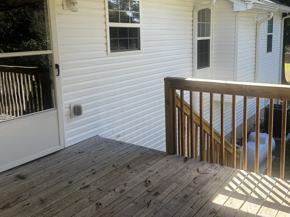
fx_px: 310
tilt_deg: -9.1
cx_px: 153
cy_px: 84
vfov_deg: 38.4
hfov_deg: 50.1
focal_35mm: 37
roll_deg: +1.6
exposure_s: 1/567
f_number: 1.78
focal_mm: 6.86
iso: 80
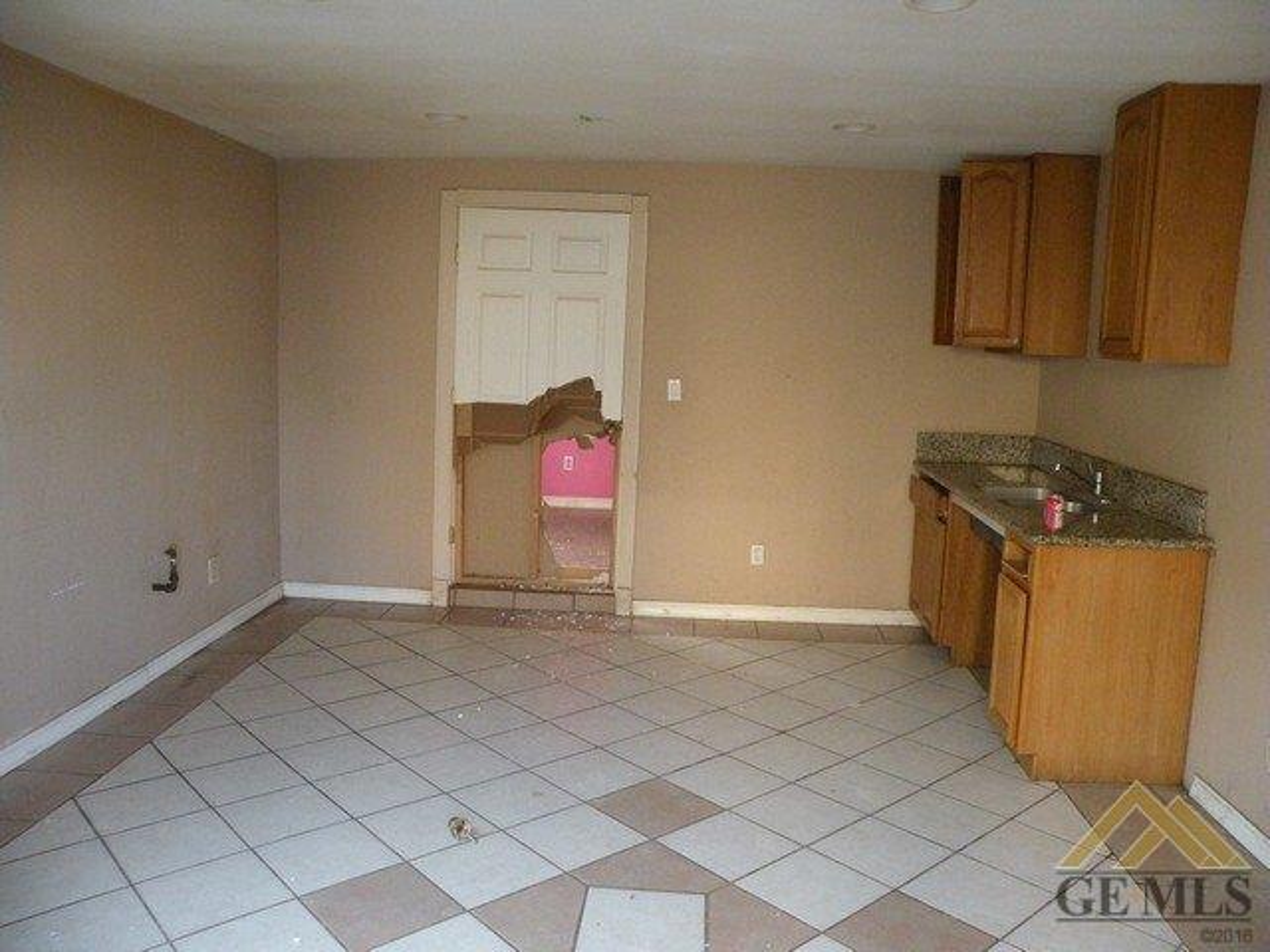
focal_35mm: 27
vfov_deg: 51.4
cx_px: 635
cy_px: 476
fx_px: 991
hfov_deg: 65.3
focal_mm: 4.7
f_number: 2.8
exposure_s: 1/42.1
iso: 400
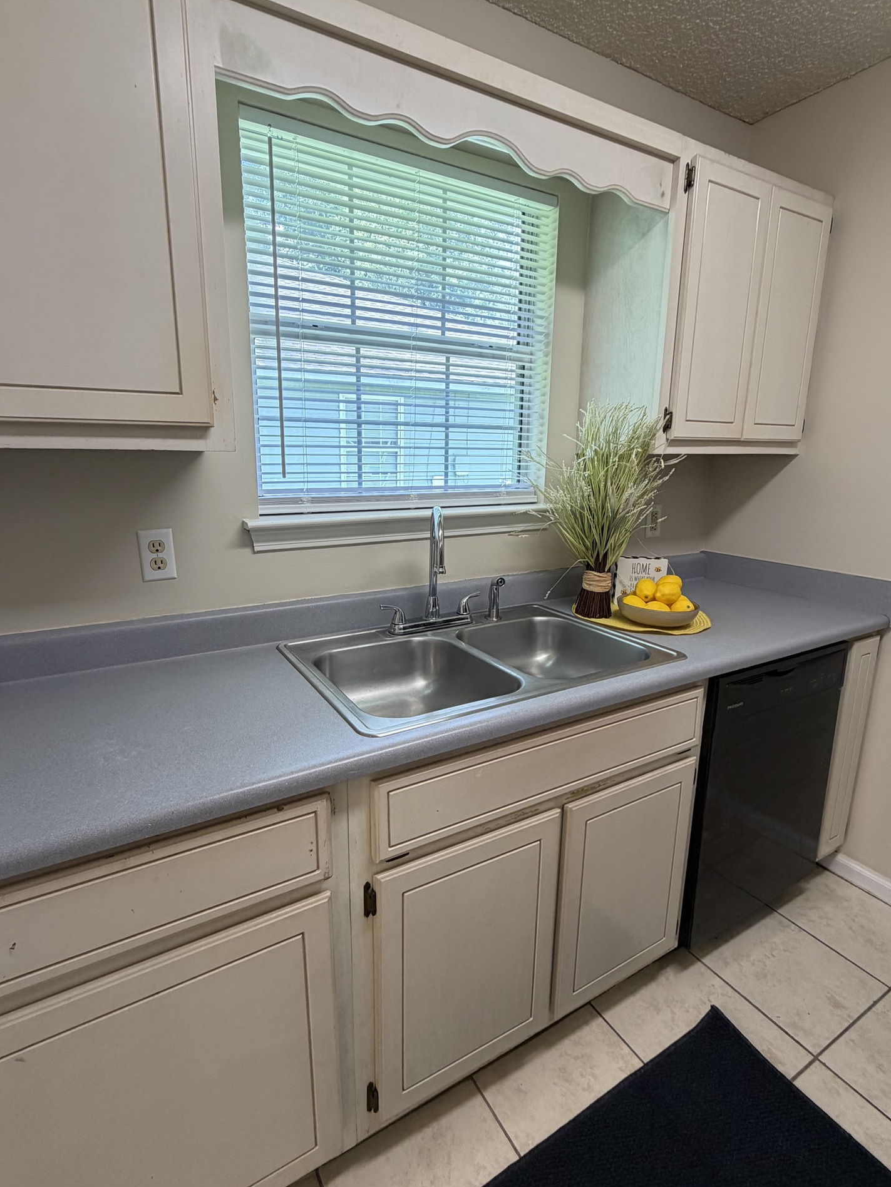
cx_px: 420
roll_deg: -0.4
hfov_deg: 74.7
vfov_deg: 91.0
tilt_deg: -12.5
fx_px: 583
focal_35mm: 17
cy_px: 583
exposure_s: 1/120
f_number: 2.2
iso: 125
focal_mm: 2.22
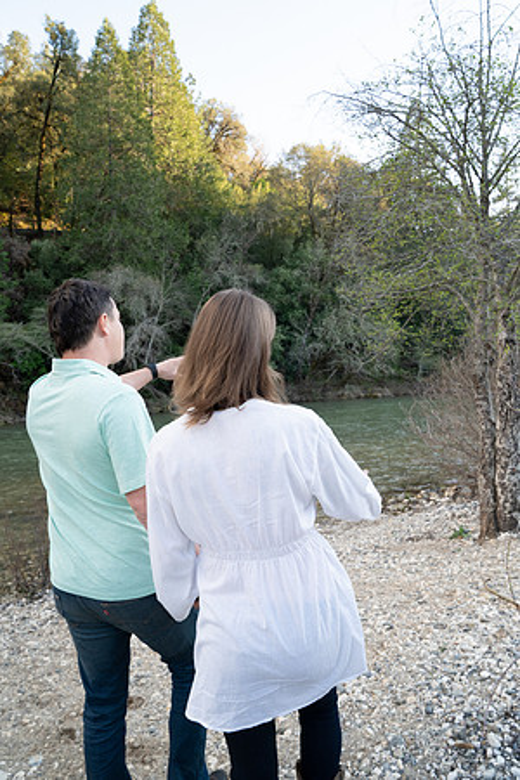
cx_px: 260
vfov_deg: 73.7
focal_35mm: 24
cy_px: 390
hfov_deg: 53.1
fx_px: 520
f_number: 6.3
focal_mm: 24
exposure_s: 1/125
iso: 500
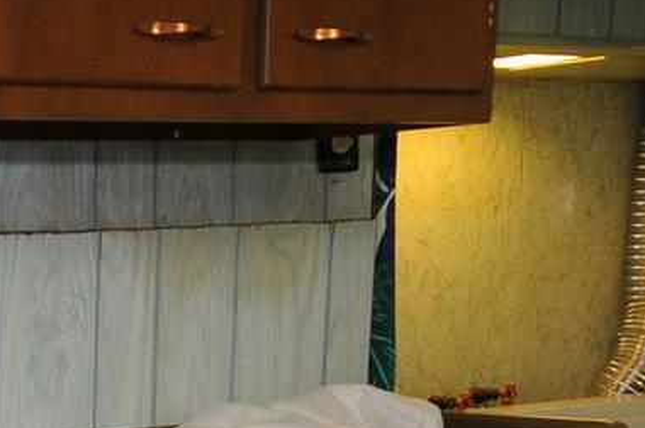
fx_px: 1735
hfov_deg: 18.7
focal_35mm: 97
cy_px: 627
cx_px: -306
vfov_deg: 13.3
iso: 200
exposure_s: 1/60
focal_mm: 12
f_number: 2.8
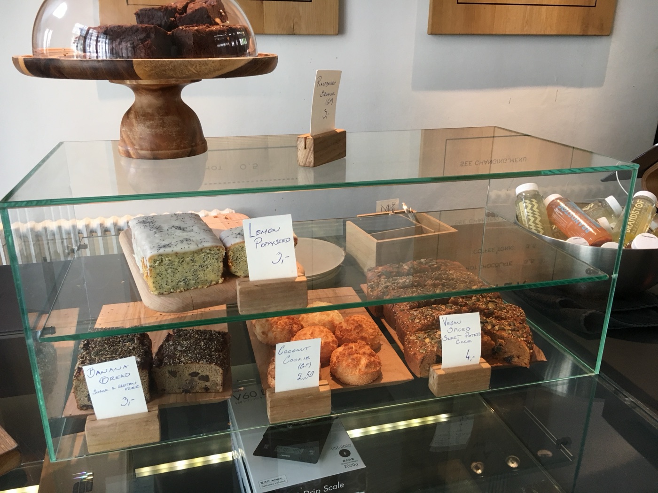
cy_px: 246
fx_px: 551
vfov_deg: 48.2
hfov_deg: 61.7
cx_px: 329
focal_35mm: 29
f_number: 2.2
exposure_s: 1/33
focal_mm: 4.15
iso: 64
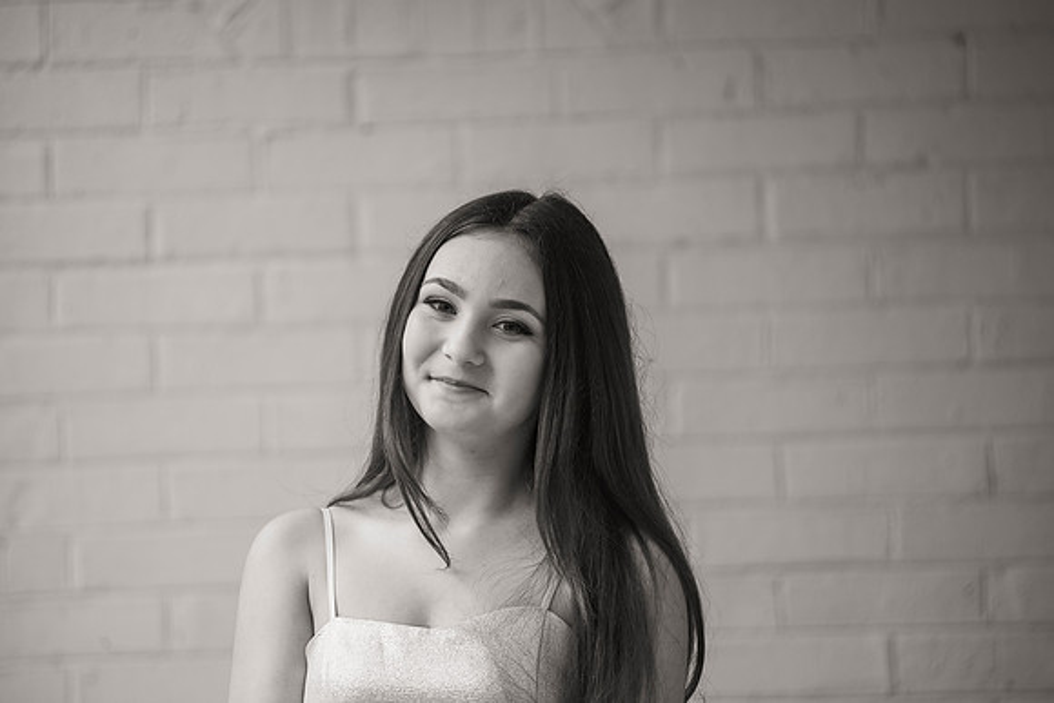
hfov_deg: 10.2
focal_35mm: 201
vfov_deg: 6.8
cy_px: 329
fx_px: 5876
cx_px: 488
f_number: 3.2
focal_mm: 185
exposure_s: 1/160
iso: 100
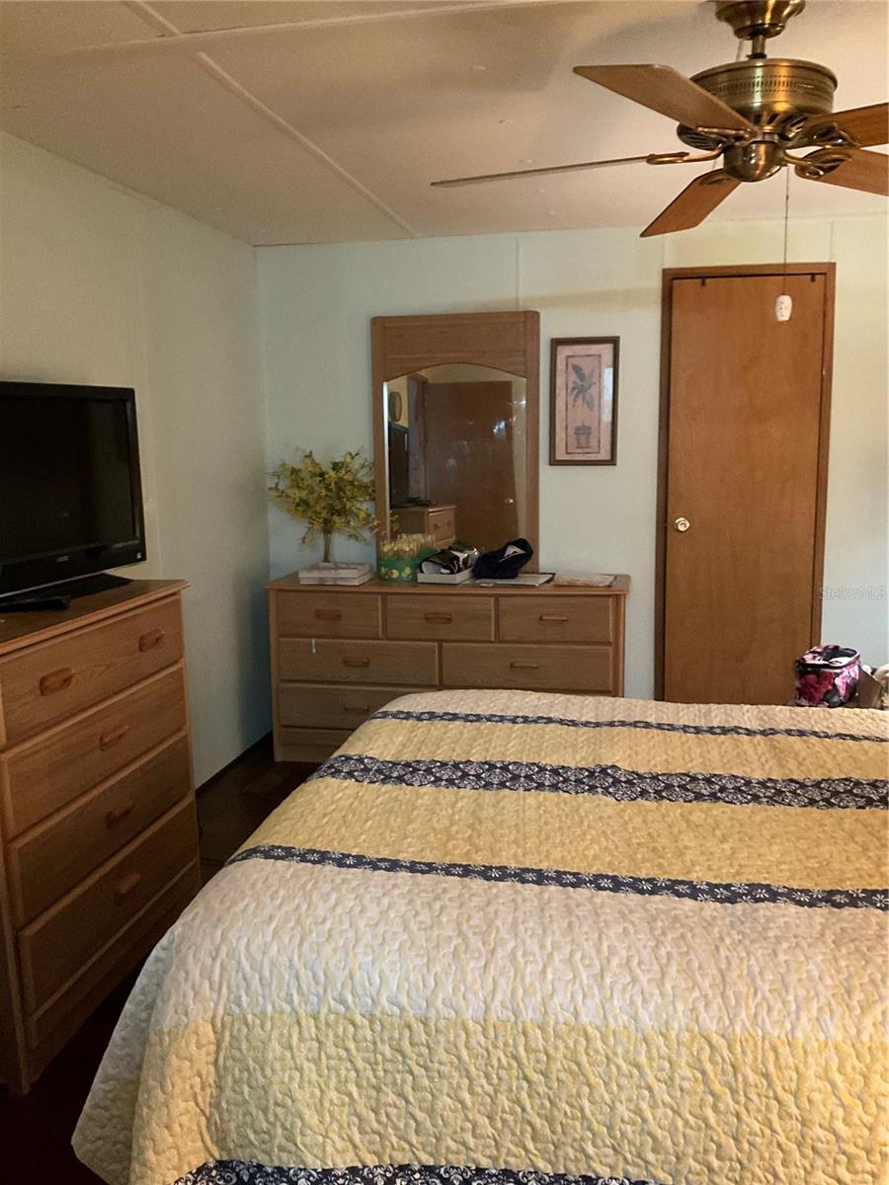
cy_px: 592
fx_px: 993
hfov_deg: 48.2
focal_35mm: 29
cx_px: 444
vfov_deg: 61.7
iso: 160
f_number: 1.8
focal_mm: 3
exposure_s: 1/60
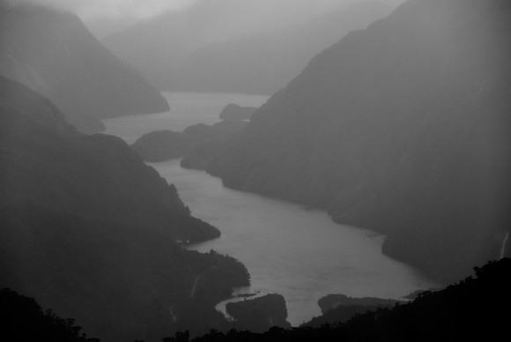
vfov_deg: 9.7
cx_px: 256
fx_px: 2025
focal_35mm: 142
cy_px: 171
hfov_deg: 14.4
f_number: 5.3
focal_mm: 95
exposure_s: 1/320
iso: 100
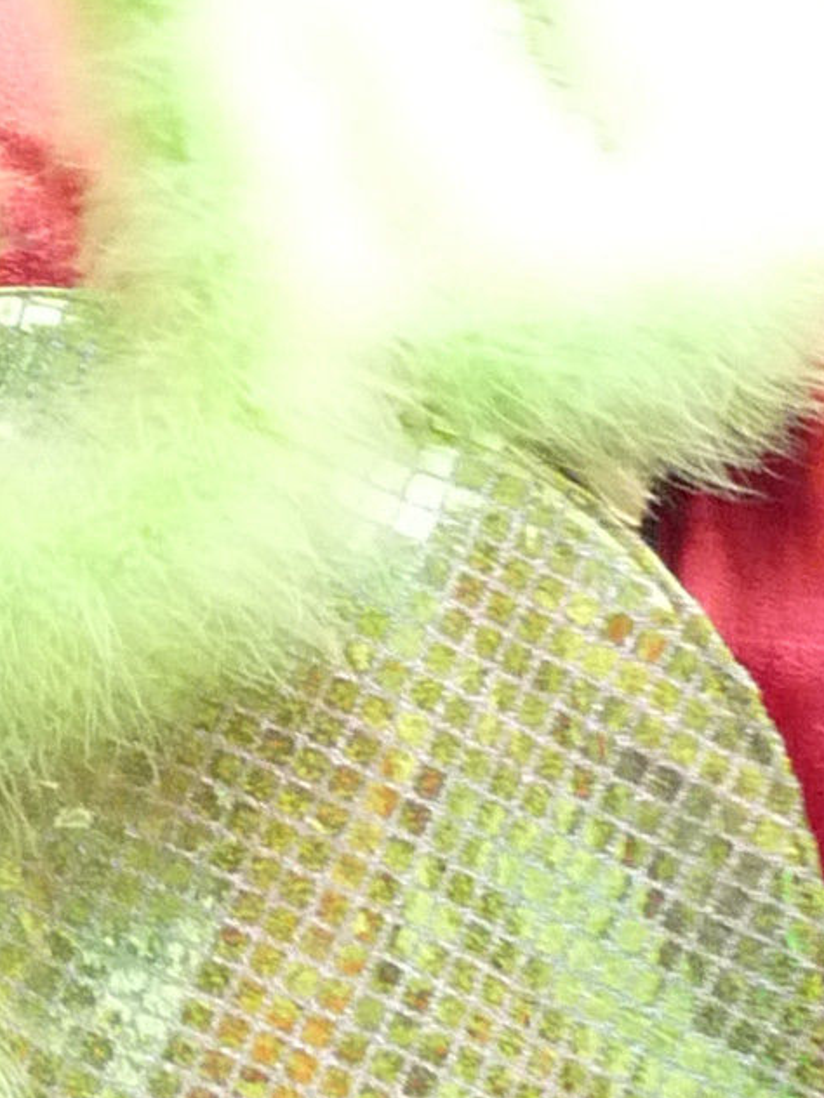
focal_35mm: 170
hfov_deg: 8.6
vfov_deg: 11.6
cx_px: -254
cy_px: 245
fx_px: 5396
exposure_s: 1/125
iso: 400
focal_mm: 5.3
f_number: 3
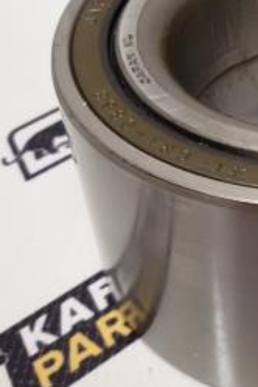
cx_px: 320
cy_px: 125
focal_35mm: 70
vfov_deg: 28.6
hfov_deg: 18.3
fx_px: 752
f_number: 2.4
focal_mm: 2.93
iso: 64
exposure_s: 1/33
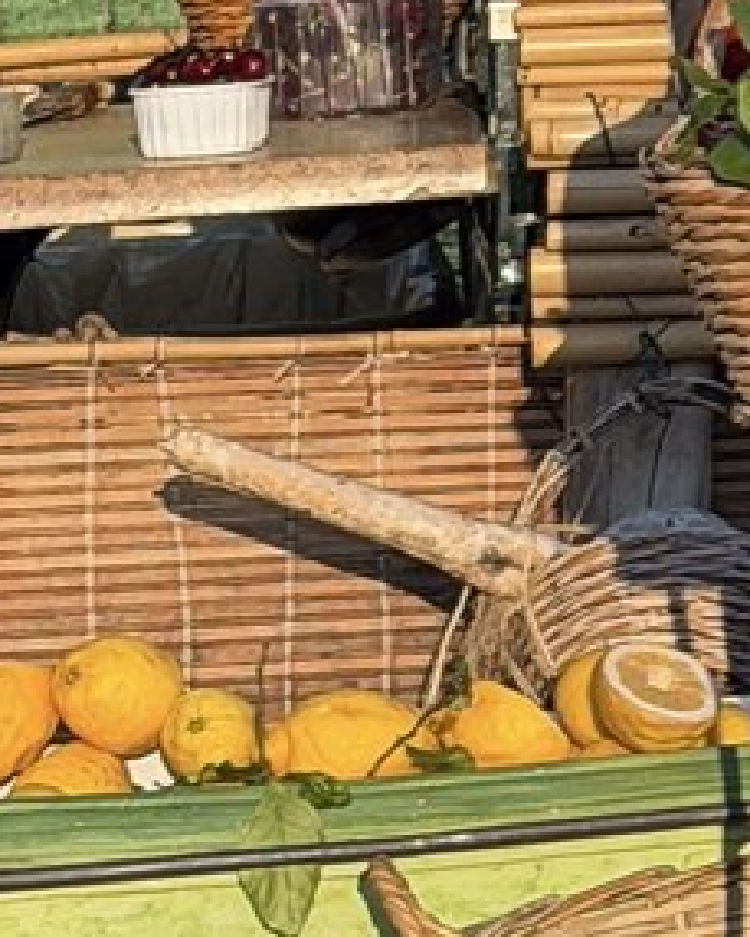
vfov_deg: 8.9
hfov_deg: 7.1
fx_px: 5907
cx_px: 1351
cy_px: -252
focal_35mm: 213
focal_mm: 6.76
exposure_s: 1/2342
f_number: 1.78
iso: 64
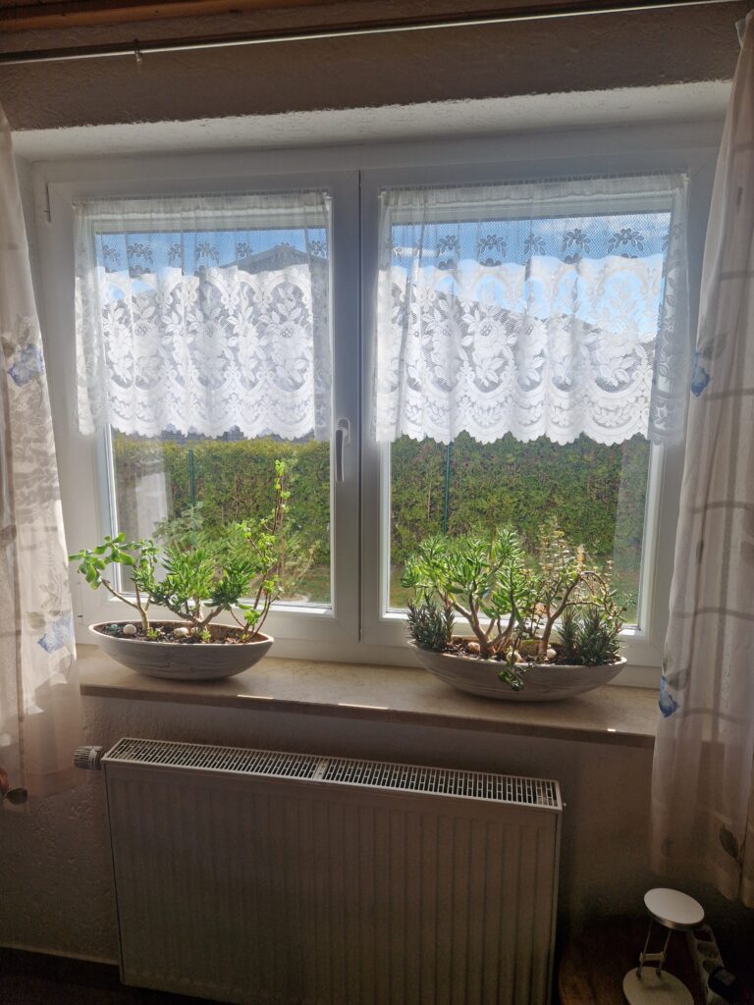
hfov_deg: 58.9
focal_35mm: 23
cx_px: 377
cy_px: 502
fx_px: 668
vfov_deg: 73.9
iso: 50
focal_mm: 5.4
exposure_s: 1/780
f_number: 1.8
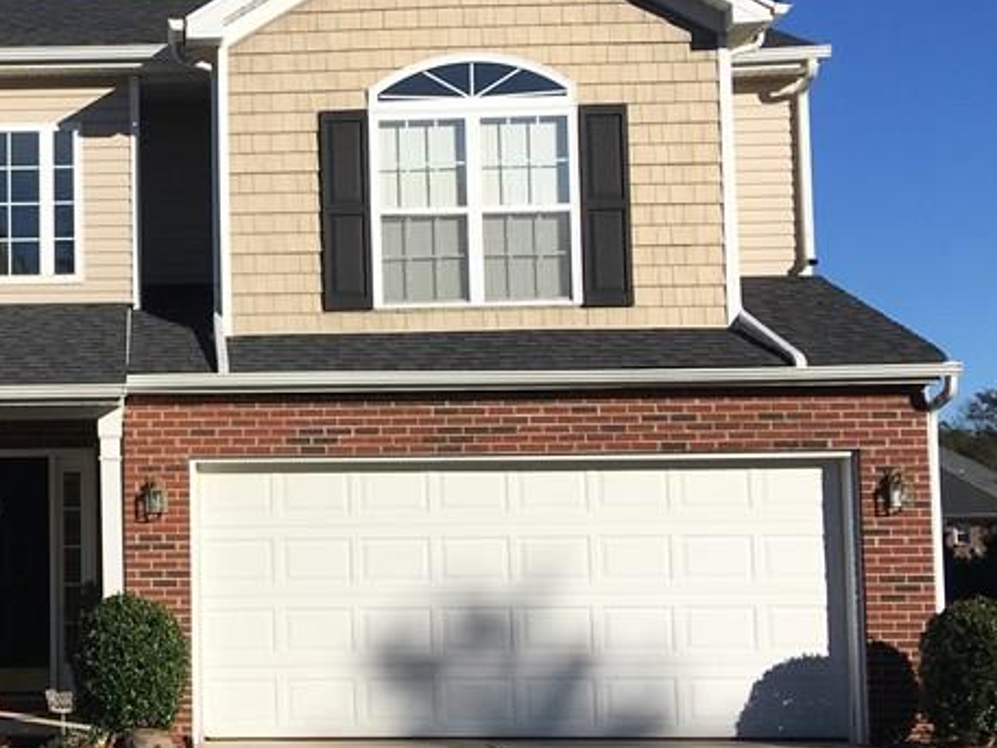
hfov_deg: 28.4
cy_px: 430
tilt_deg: +6.4
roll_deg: +0.0
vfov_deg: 22.6
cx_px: 63
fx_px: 1873
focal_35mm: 65
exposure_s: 1/3205
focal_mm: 4.15
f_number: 2.2
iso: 25
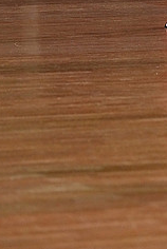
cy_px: -54
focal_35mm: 491
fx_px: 3406
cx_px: 191
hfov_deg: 2.8
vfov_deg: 4.2
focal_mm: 200
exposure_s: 1/400
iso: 8000
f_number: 6.3
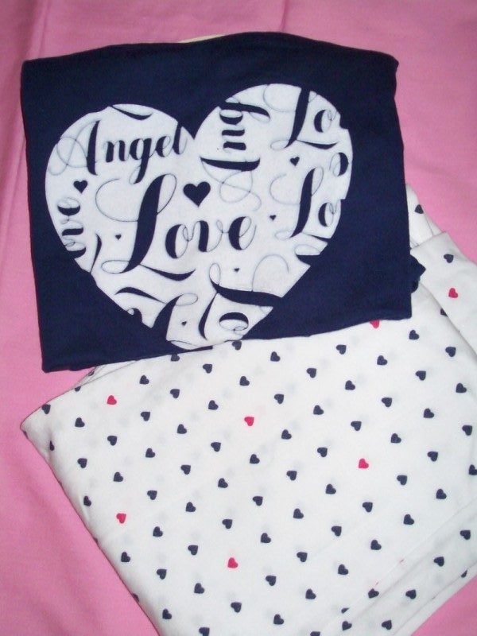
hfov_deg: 32.2
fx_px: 827
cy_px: 318
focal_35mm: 45
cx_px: 238
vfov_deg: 42.1
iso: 80
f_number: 3
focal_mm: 7.6
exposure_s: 1/73.6
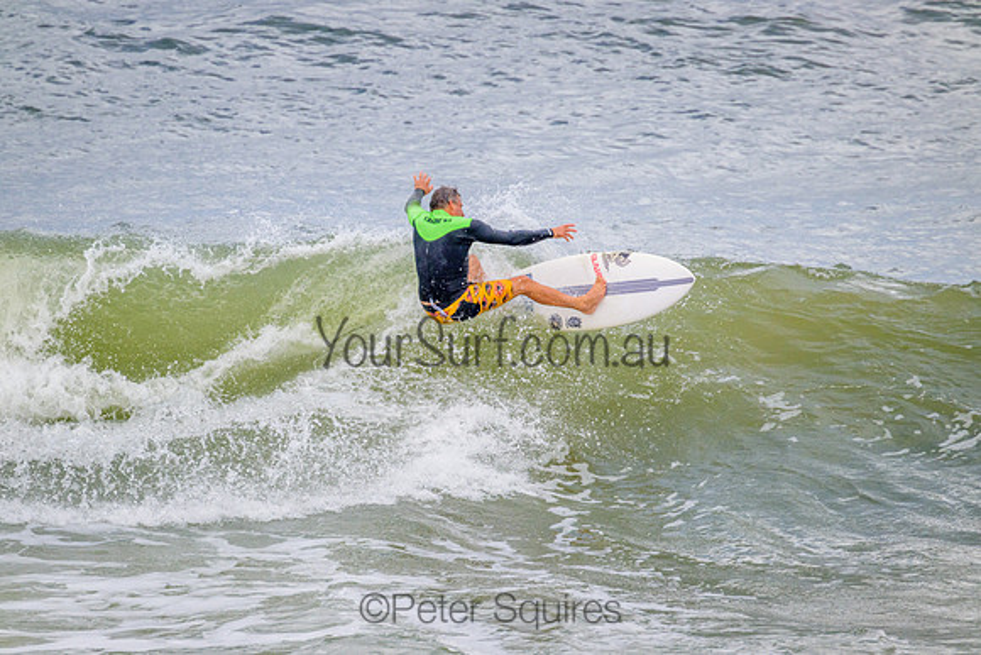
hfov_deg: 2.6
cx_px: 490
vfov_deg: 1.7
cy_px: 328
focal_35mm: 800
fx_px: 21804
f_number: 11
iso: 1100
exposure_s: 1/2000
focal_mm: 800
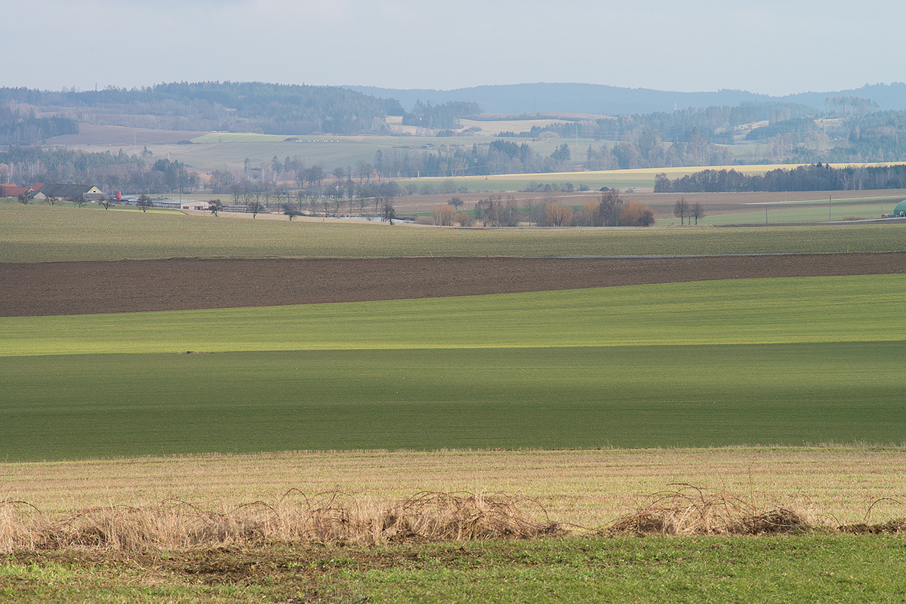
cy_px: 302
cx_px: 453
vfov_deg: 8.6
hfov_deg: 12.8
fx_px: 4026
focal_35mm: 160
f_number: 13
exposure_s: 1/160
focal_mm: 160
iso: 250
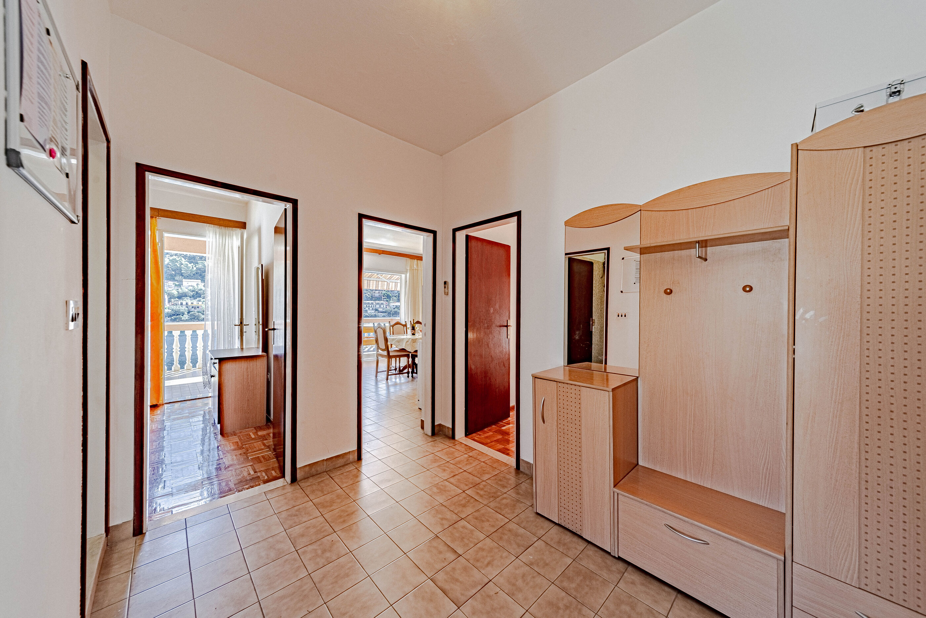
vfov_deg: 90.1
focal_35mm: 12
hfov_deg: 112.6
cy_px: 309
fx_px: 309
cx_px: 463
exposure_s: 1/250
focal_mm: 12
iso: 400
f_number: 8
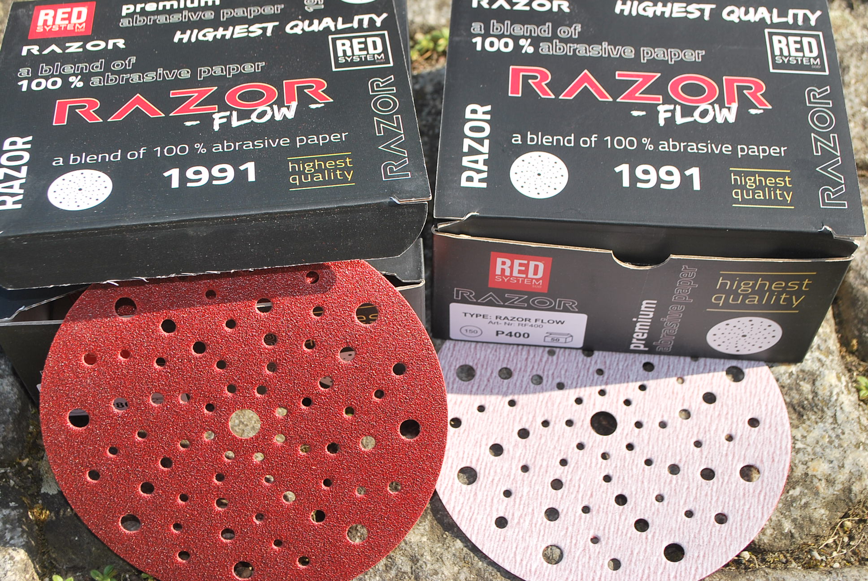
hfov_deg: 37.8
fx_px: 1267
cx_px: 434
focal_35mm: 52
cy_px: 290
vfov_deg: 25.8
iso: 100
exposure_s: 1/200
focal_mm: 35
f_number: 8
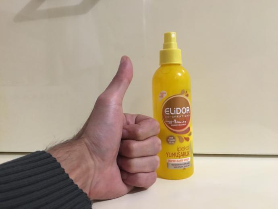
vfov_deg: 48.3
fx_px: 233
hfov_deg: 61.6
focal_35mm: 29
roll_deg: +3.1
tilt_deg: -4.8
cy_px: 104
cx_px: 139
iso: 250
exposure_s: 1/17
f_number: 2.2
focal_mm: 4.15
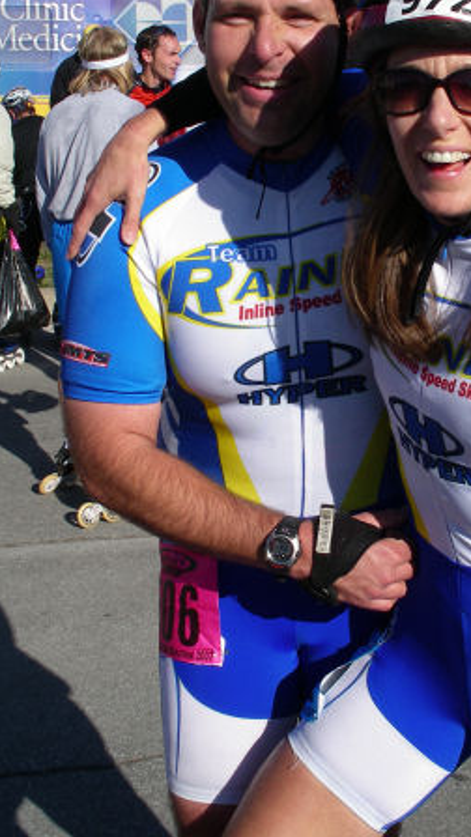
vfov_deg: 37.7
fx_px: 1221
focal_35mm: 55
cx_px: 337
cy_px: 332
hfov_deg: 21.7
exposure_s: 1/250
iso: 80
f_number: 6.5
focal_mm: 7.8
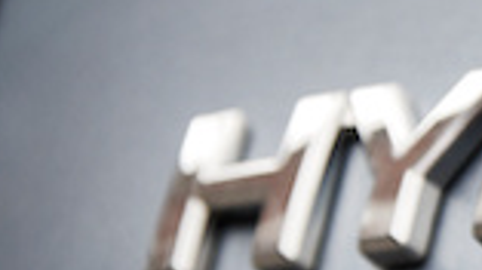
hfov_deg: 7.1
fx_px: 3831
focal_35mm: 300
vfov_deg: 4.0
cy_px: 8
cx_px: 728
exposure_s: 1/250
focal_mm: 50
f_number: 4
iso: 100
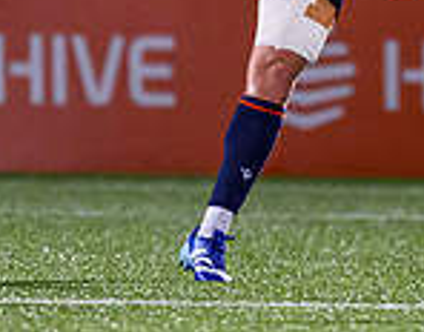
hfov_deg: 0.6
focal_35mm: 3100
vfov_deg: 0.5
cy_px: -50
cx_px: 366
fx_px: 38595
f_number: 4
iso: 6400
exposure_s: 1/1000
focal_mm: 560
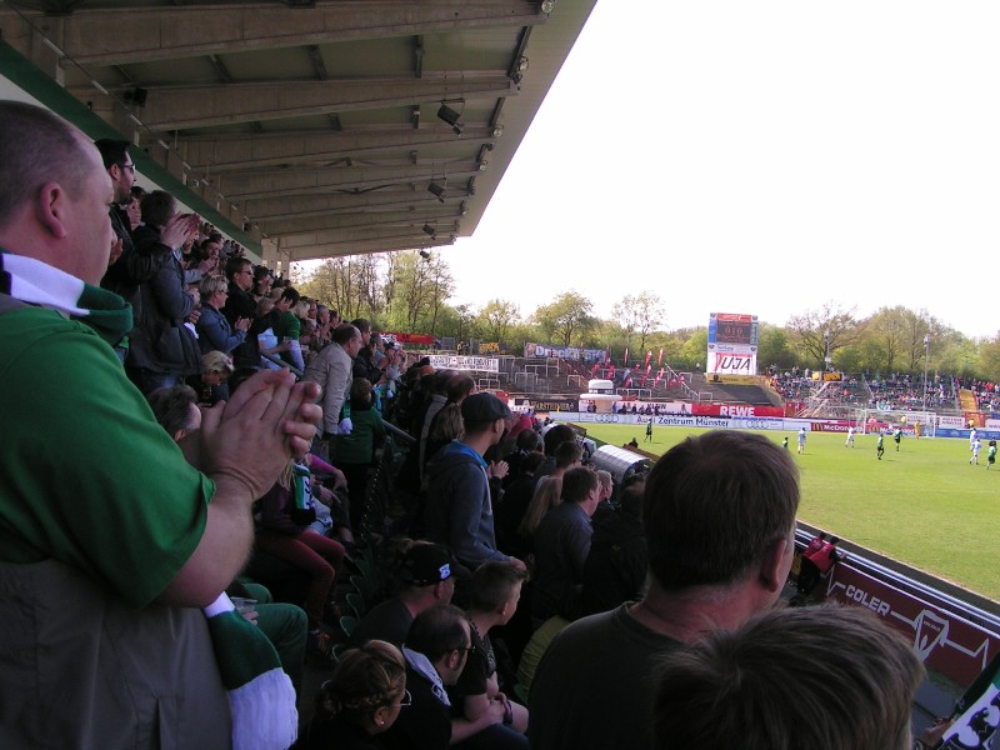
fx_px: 1098
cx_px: 500
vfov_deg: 37.7
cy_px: 375
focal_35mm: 38
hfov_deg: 49.0
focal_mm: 5.8
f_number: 5
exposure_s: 1/200
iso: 50
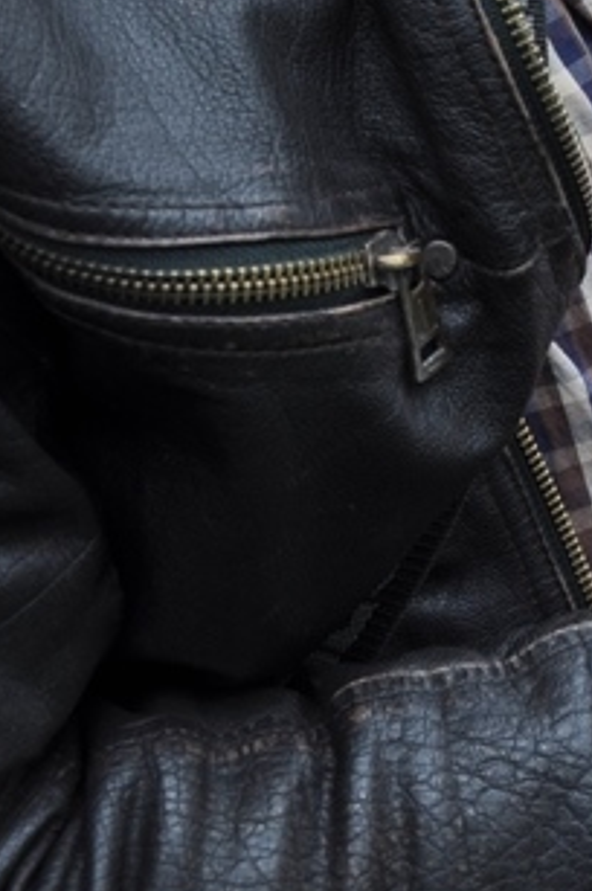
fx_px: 2537
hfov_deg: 12.7
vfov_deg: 18.5
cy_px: -267
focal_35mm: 103
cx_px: 879
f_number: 6.3
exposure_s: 1/160
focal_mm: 21
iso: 200
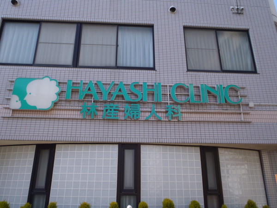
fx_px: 224
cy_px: 104
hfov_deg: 63.4
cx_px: 138
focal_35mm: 28
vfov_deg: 49.7
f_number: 10
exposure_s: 1/60
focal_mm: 5
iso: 160
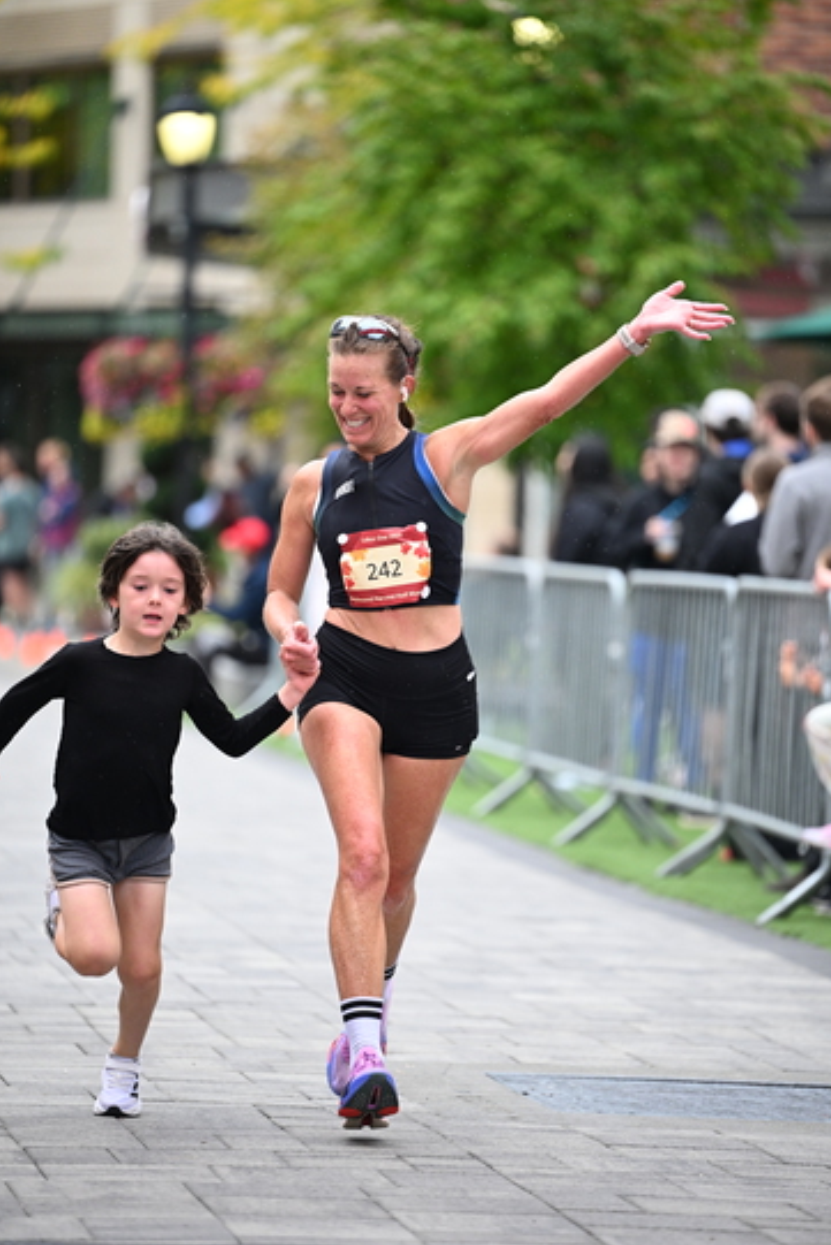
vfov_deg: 10.9
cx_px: 418
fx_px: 6505
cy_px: 624
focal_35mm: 188
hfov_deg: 7.3
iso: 1250
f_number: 2.8
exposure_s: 1/1600
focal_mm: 185
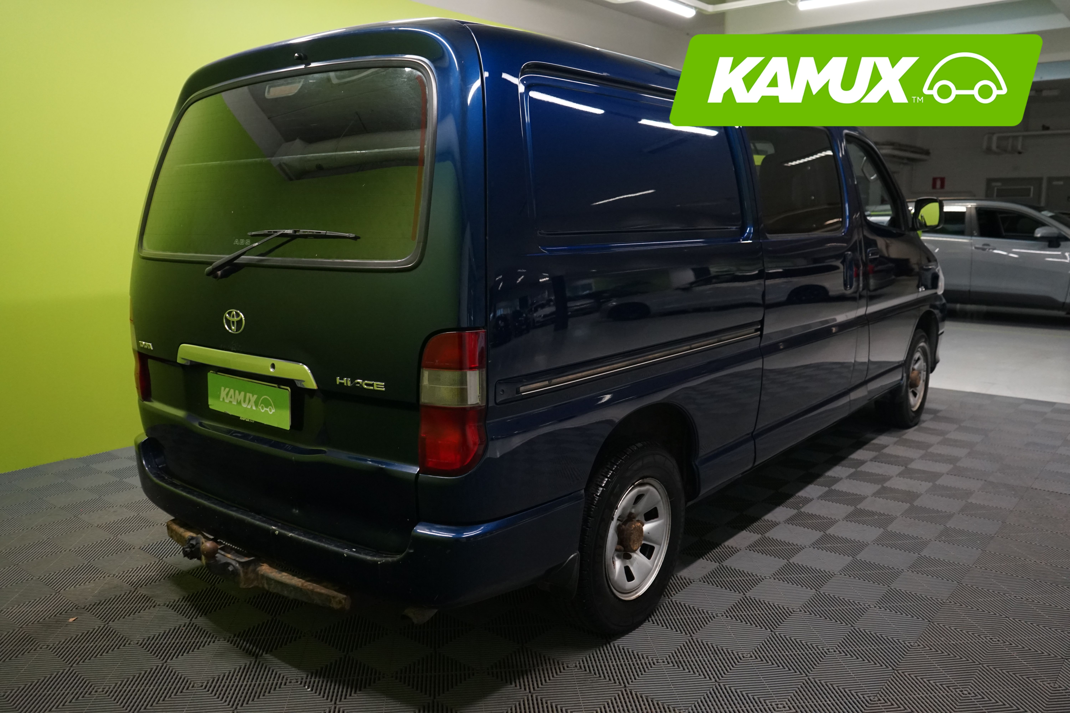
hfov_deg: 63.7
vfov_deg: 45.0
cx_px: 535
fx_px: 862
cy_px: 356
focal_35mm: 29
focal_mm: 29
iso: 2500
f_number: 5.6
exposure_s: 1/40
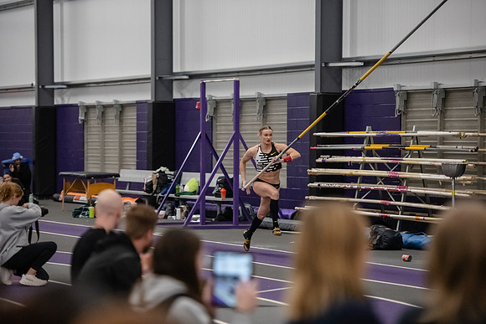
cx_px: 243
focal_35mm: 140
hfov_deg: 14.7
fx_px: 1890
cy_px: 162
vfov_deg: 9.8
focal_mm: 140
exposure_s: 1/800
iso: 6400
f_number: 2.8
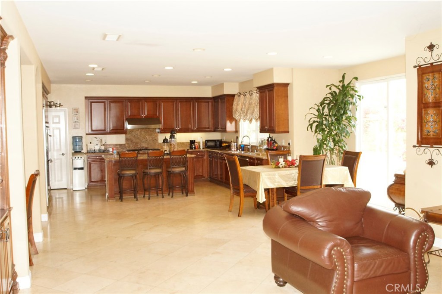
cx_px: 221
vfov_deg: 40.0
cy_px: 147
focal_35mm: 33
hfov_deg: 57.2
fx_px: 405
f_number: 4.5
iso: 1250
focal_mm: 22
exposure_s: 1/160
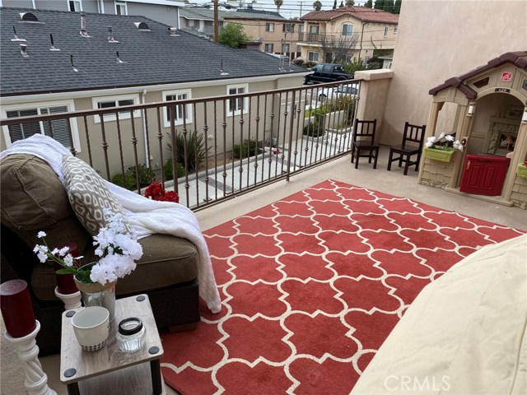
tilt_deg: -23.1
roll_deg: -1.9
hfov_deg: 67.3
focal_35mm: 26
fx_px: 396
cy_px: 198
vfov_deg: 53.1
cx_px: 264
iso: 32
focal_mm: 4.25
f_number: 1.8
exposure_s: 1/998
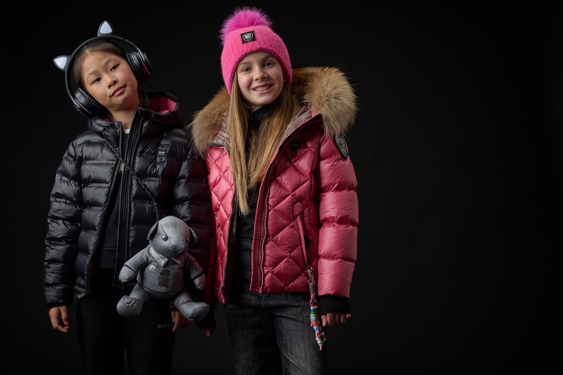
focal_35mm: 57
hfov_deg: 35.1
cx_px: 282
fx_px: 891
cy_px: 188
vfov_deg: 23.8
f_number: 11
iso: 100
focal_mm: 57
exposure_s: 1/160
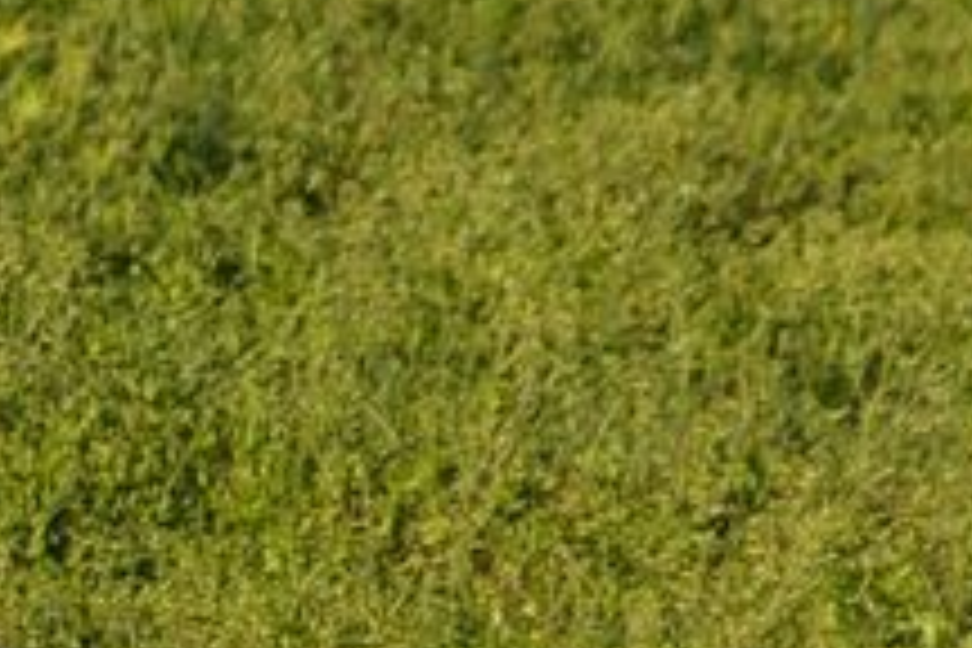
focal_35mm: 799
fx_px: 21571
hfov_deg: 2.6
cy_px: 668
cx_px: 171
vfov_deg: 1.7
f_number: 8
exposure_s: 1/350
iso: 200
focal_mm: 180
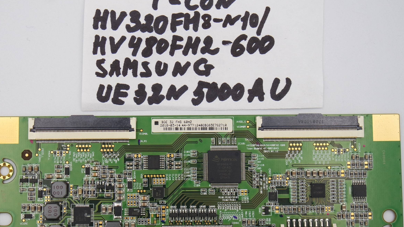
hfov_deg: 32.8
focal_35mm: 64
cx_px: 175
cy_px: 128
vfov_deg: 18.8
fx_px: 686
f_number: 5
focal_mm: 18
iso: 160
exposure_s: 1/125
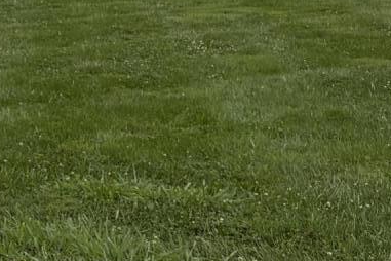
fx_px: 1542
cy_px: -160
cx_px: -279
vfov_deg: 9.3
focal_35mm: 142
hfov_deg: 13.2
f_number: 1.6
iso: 50
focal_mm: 5.96
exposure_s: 1/6329
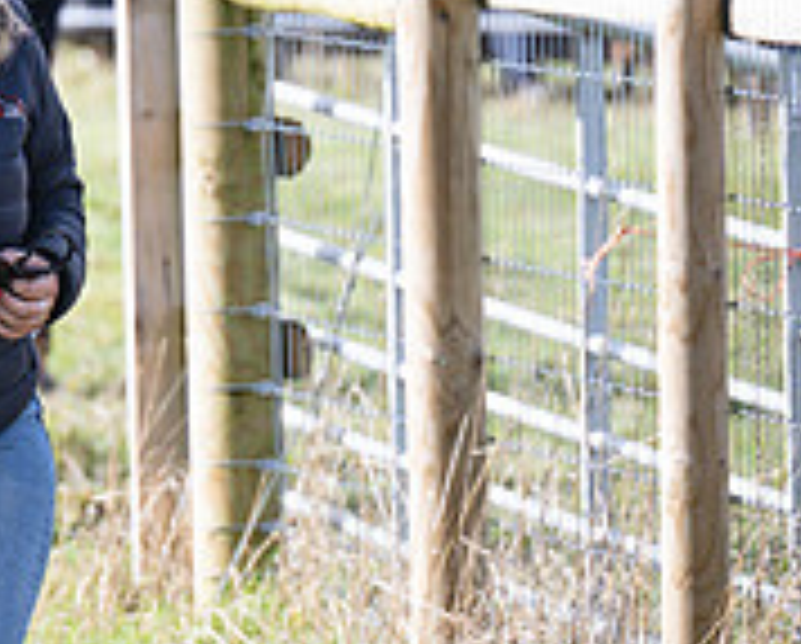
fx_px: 17026
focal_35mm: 717
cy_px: 198
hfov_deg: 2.7
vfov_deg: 2.2
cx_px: 107
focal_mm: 92
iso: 160
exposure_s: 1/1600
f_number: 2.8
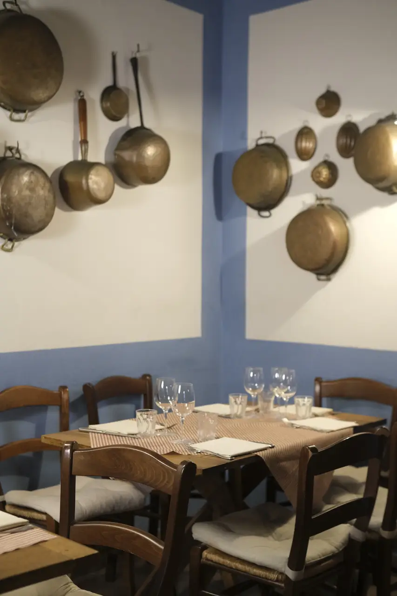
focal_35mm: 50
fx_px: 827
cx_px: 198
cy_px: 298
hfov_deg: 27.0
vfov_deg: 39.6
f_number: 2.2
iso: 2500
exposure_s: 1/200
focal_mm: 33
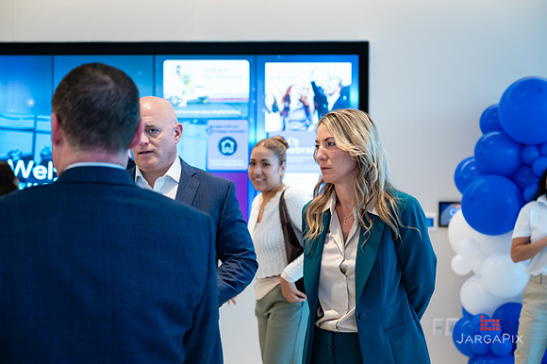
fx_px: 944
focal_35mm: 62
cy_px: 182
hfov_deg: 32.3
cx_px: 274
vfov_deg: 21.8
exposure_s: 1/250
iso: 1000
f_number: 3.2
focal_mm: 61
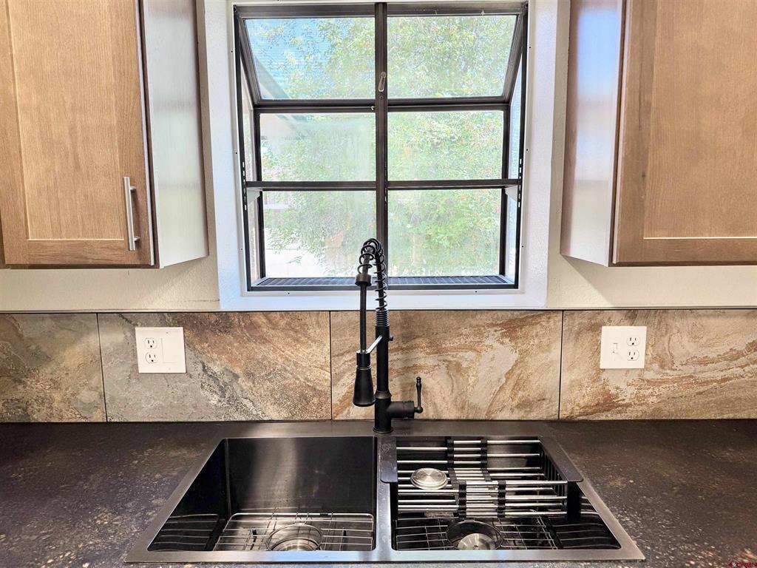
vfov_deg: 56.8
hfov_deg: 71.6
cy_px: 284
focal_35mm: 24
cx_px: 378
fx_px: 525
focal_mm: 6.76
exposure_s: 1/120
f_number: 1.78
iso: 80
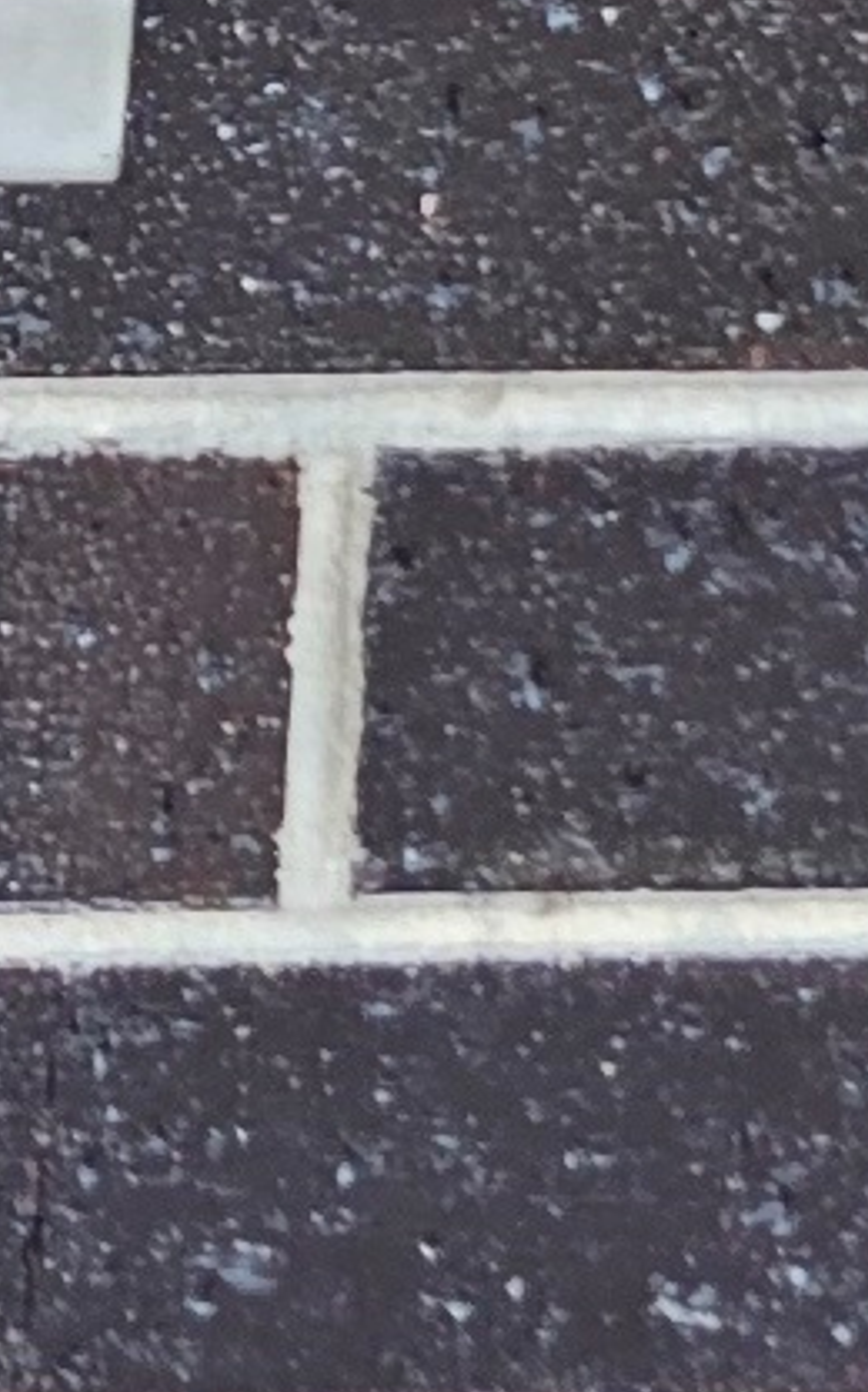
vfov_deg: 7.8
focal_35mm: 234
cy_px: -2737
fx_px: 8872
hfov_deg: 4.7
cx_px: -3462
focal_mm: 6.3
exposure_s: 1/67
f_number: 1.7
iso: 50
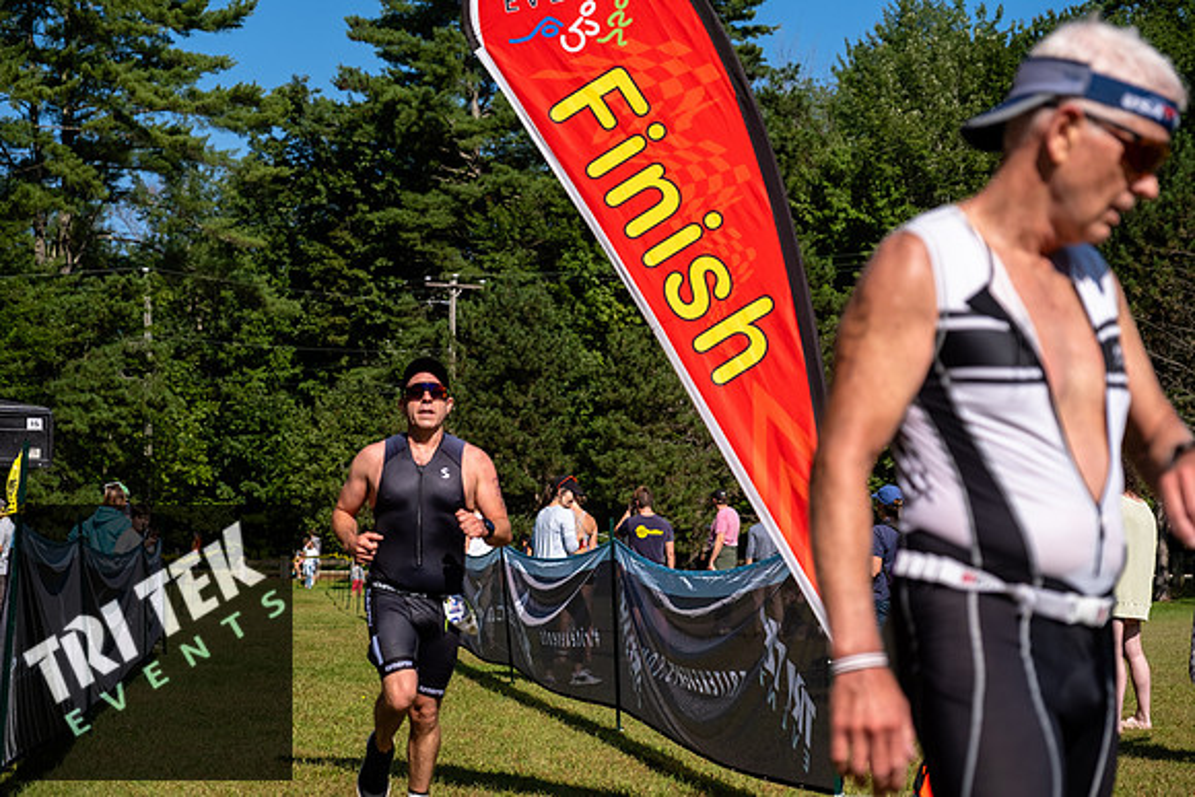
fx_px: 2258
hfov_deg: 29.6
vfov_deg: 20.0
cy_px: 398
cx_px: 598
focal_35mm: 68
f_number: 2.8
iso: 400
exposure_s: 1/3200
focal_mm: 45.5
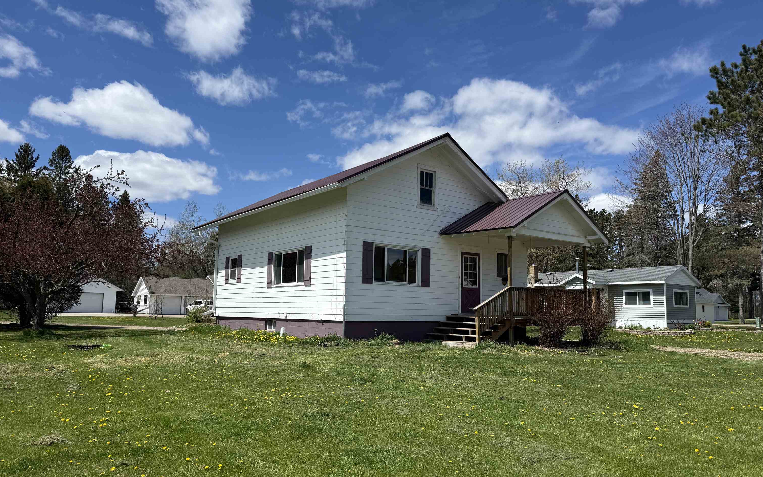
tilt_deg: +8.4
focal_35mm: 26
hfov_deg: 70.4
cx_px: 389
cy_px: 250
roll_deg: -1.0
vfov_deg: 47.6
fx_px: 541
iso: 80
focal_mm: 6.76
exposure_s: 1/5714
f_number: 1.78
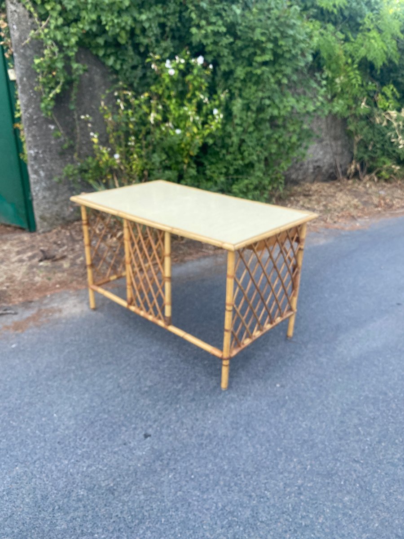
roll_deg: -2.5
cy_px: 270
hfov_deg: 53.1
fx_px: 405
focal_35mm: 26
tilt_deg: -23.6
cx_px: 202
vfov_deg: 67.3
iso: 32
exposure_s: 1/799
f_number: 1.8
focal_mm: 4.25
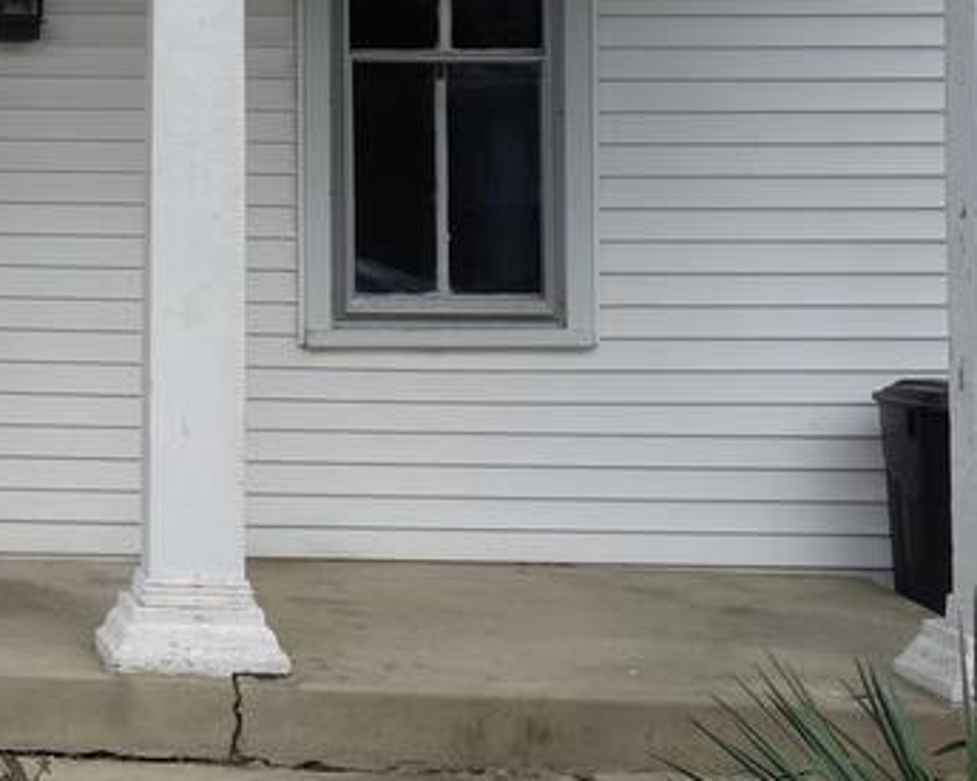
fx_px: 3180
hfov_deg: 15.8
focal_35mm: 110
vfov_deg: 13.7
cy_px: -74
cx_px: -560
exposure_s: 1/500
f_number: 5.6
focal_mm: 10.4
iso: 125
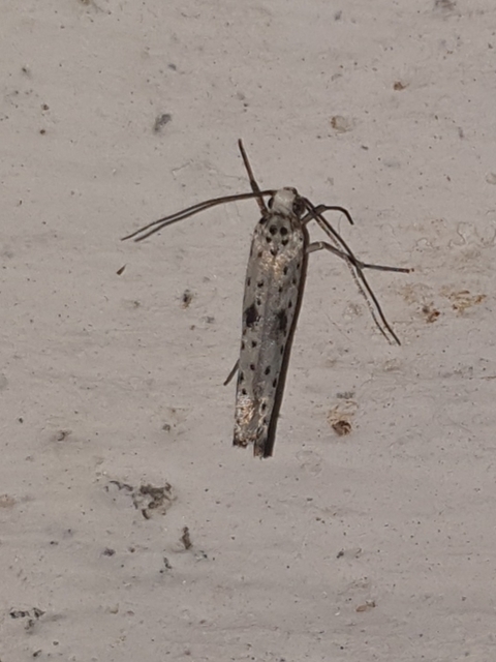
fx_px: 497
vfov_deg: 67.3
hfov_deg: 53.1
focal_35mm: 26
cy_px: 331
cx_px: 248
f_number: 2.4
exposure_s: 1/1406
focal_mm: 4.3
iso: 50
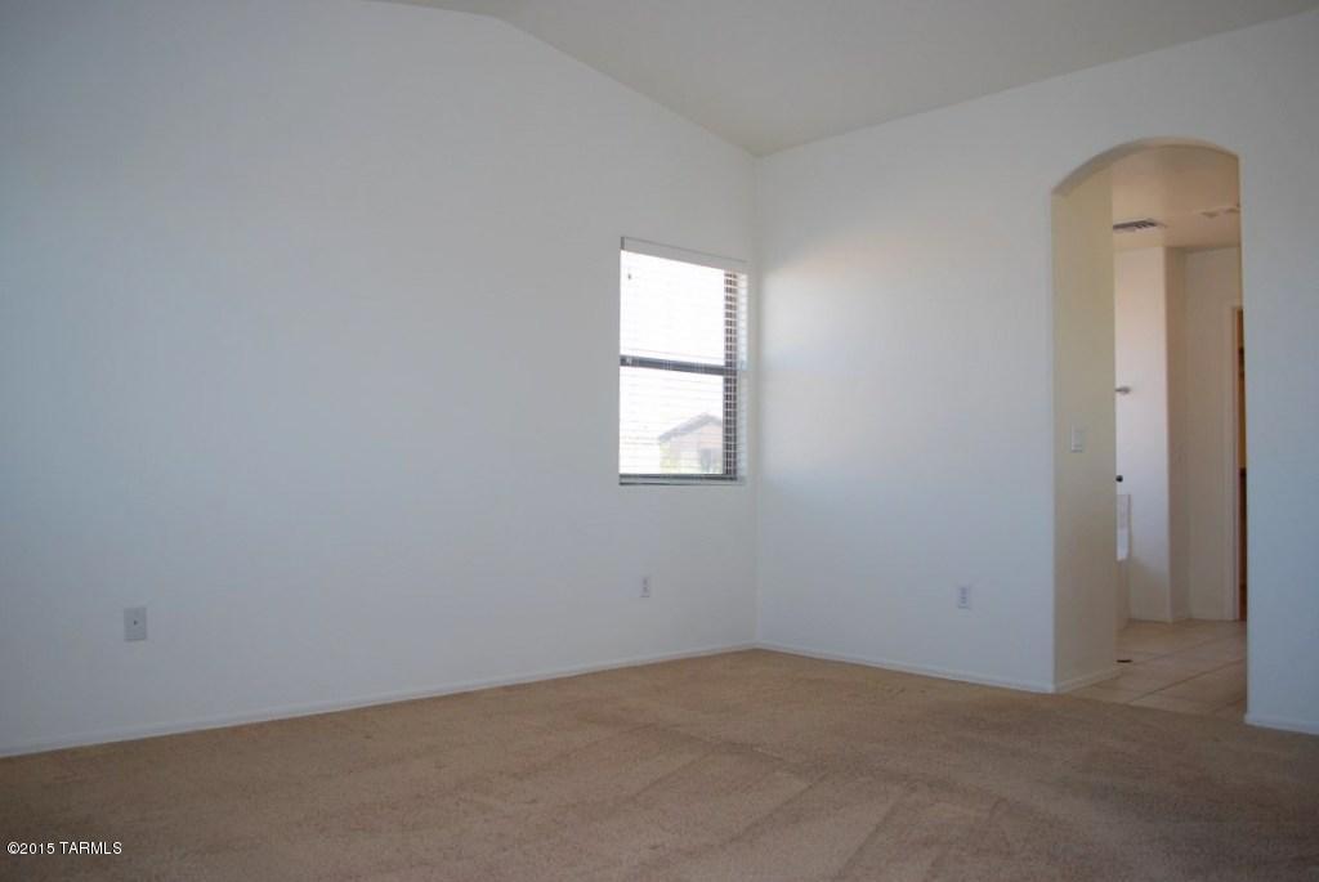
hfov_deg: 67.3
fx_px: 990
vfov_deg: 48.0
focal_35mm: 27
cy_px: 441
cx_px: 660
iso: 200
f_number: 3.5
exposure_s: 1/125
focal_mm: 18
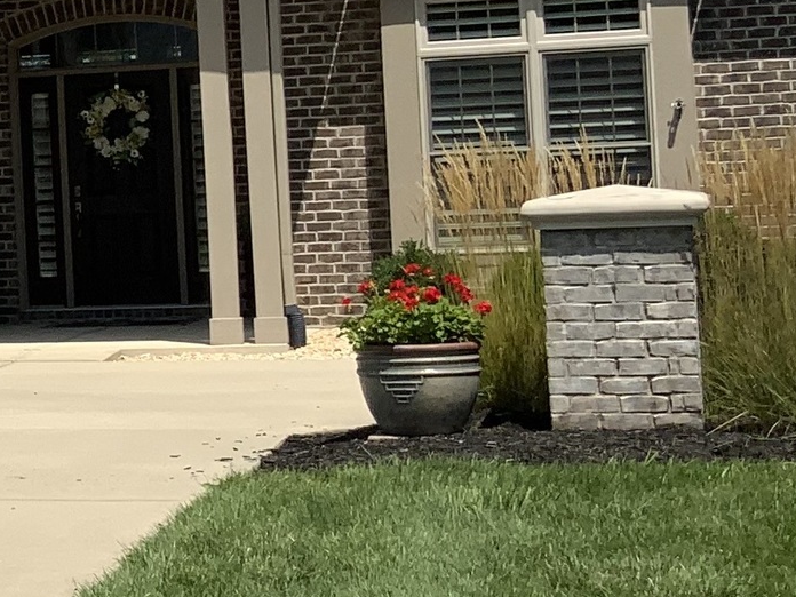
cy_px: 152
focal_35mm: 128
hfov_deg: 13.9
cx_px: -573
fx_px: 2943
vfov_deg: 11.6
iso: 16
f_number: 1.8
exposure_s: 1/3125
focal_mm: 3
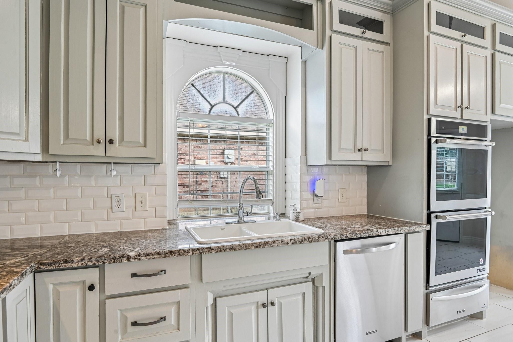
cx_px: 256
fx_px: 285
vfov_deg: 61.9
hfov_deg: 84.0
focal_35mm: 20
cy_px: 171
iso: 400
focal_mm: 20
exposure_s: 1/50
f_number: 8
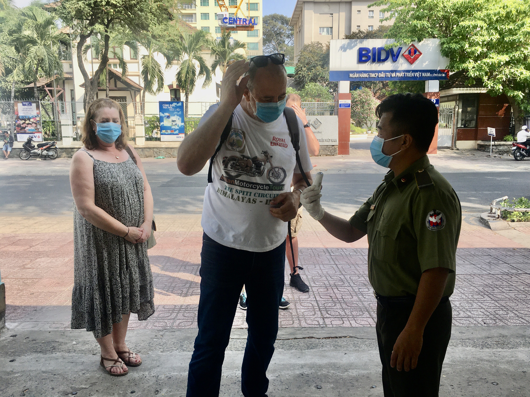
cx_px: 265
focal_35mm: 29
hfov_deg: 61.7
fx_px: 444
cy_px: 198
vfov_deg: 48.2
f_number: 2.2
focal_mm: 4.15
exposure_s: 1/545
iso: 25
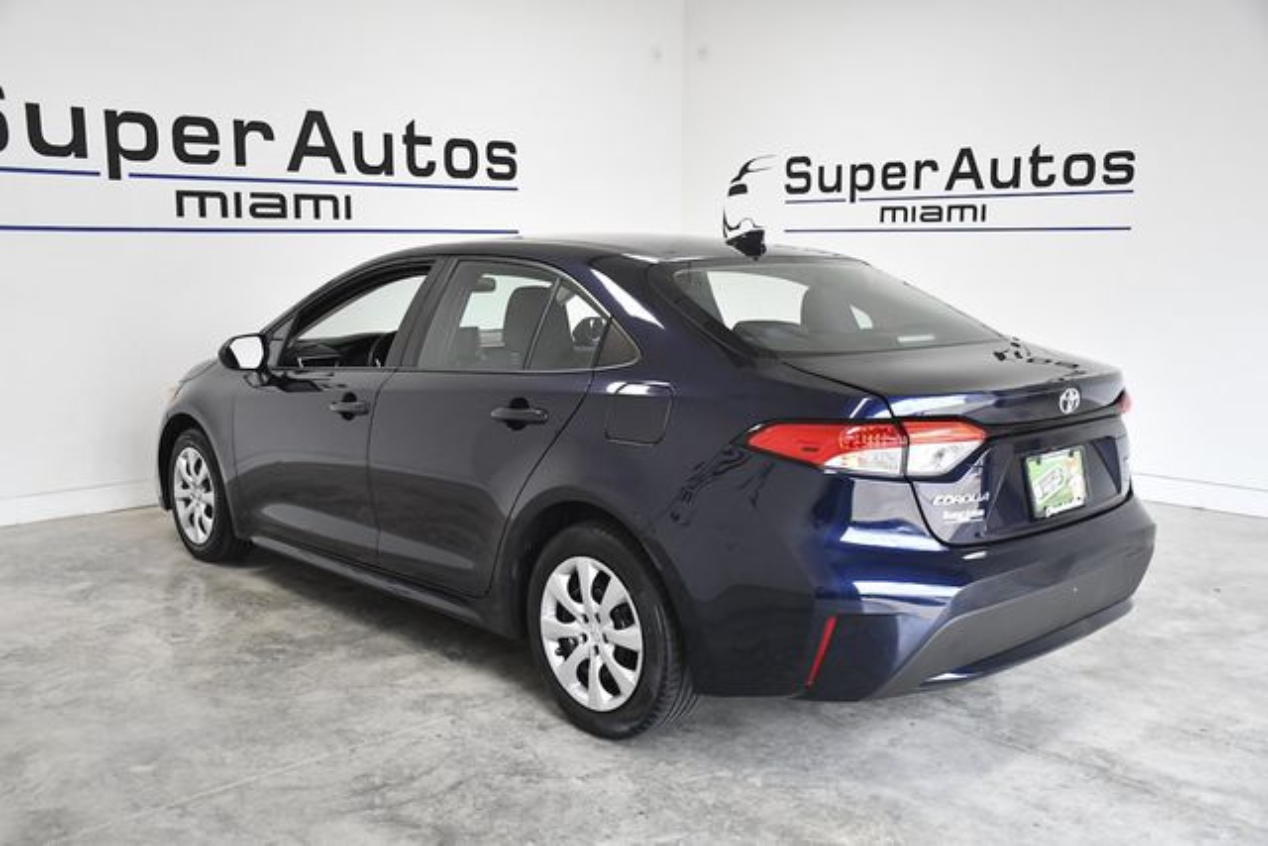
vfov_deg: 38.9
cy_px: 423
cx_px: 634
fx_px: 1198
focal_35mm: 34
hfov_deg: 55.8
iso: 2500
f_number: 3.8
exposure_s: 1/1250
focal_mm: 23
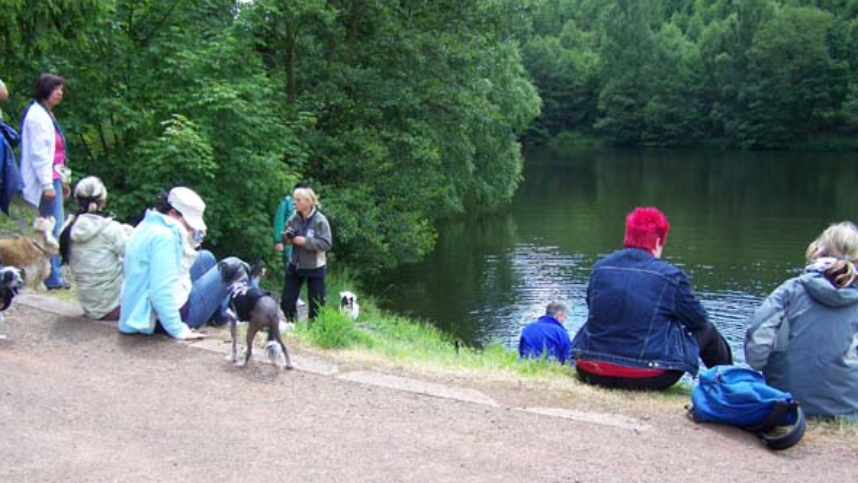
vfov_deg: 28.3
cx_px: 431
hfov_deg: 48.3
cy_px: 299
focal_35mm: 42
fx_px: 956
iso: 160
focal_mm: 6.3
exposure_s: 1/500
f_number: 2.8
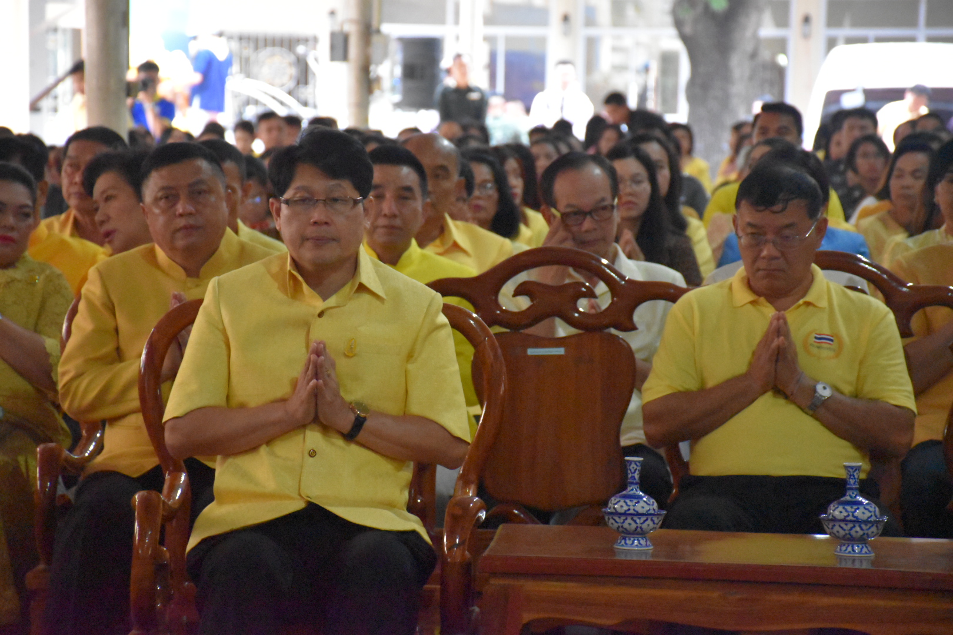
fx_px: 3971
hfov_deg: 13.7
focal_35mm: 150
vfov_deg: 9.1
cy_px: 318
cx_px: 476
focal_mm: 100
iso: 12800
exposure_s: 1/125
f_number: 5.6
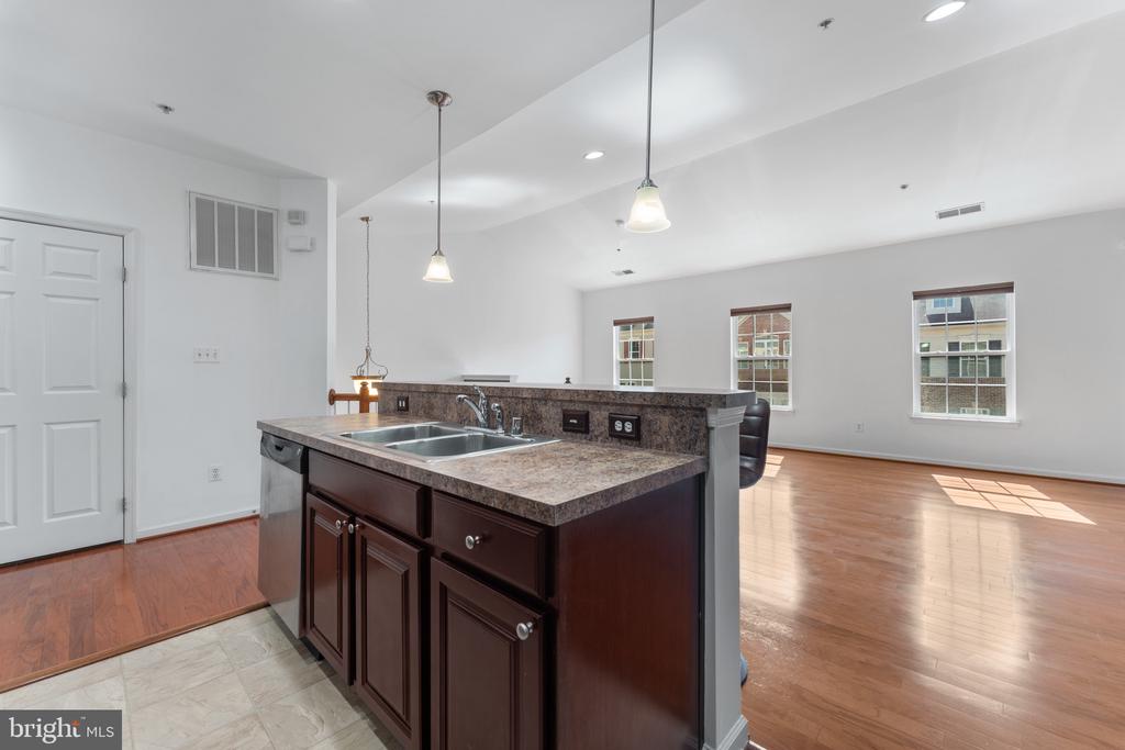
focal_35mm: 14
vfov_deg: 81.2
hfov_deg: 104.2
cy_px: 375
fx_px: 438
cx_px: 562
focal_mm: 14
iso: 100
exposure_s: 1/10
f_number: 8
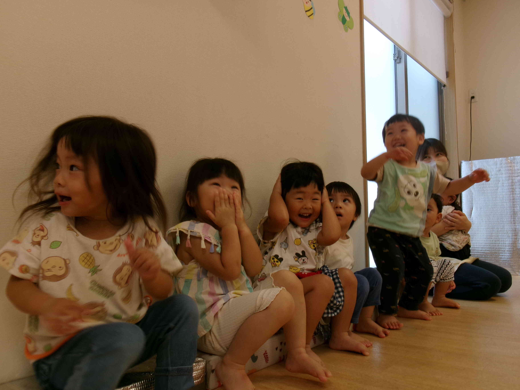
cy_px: 195
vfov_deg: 49.7
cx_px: 260
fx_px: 421
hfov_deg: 63.4
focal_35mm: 28
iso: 100
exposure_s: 1/80
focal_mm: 5.1
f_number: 3.9
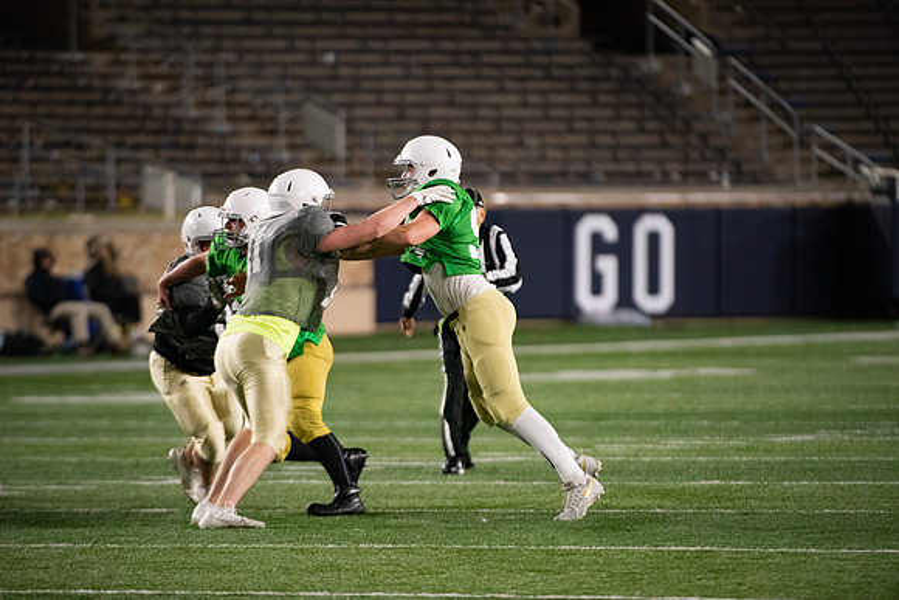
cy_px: 300
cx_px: 450
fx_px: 8992
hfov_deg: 5.7
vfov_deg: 3.8
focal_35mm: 360
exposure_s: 1/500
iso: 5000
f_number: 4.5
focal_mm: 360
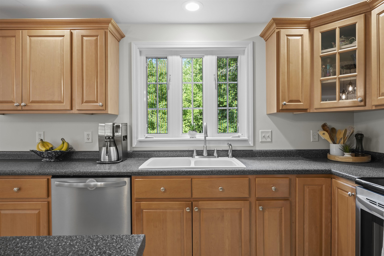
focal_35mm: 20
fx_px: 218
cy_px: 128
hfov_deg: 82.6
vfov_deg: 60.6
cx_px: 192
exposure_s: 2
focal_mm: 20.5
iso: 250
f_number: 7.1
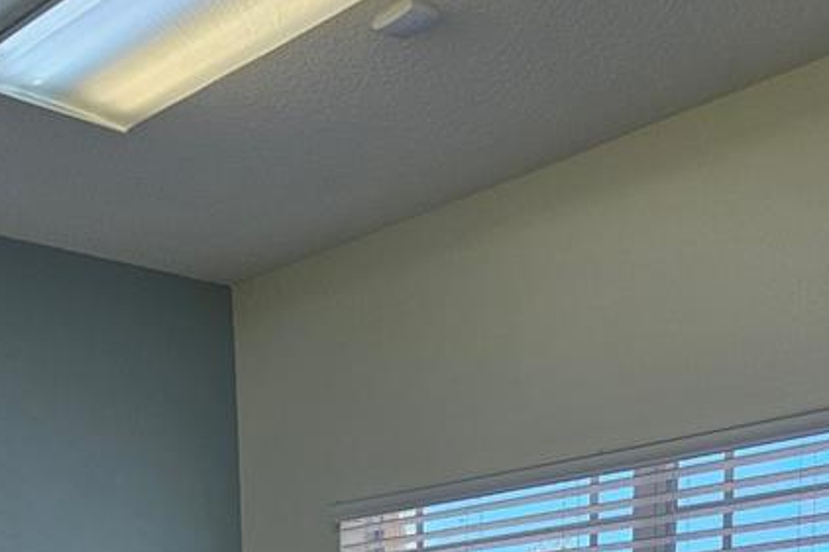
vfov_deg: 17.0
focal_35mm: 68
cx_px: 308
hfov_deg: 29.5
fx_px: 1565
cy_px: 955
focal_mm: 5.4
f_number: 1.8
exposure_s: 1/133
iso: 25
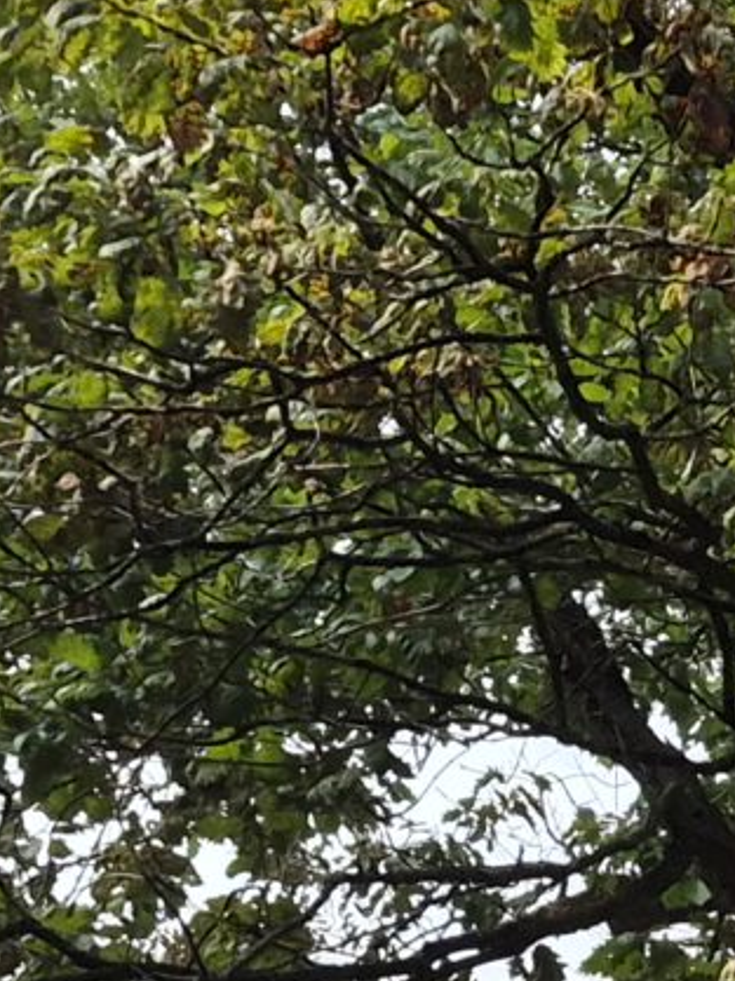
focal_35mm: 141
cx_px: 1515
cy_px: 1399
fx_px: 3996
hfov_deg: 9.7
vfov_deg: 13.3
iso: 80
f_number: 1.8
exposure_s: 1/5072
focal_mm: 5.4
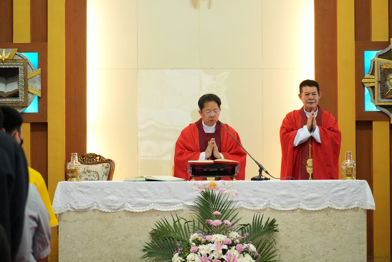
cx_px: 196
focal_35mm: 202
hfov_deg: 10.2
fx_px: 2205
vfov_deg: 6.8
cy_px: 131
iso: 2000
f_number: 5.6
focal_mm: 135
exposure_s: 1/60
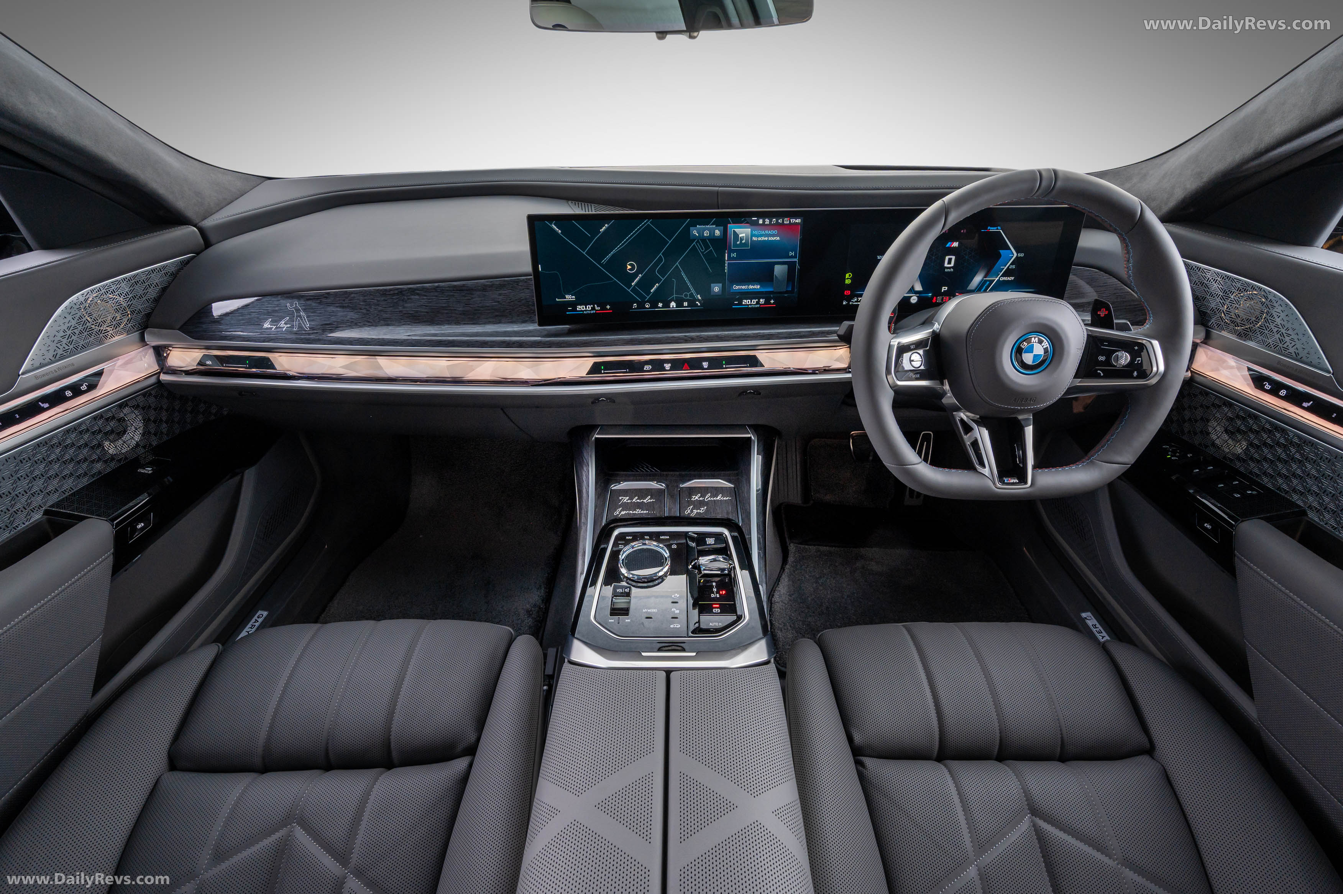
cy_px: 447
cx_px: 672
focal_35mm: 14
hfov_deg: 104.3
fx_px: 522
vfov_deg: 81.1
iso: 400
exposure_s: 1/15
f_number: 10
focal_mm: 14
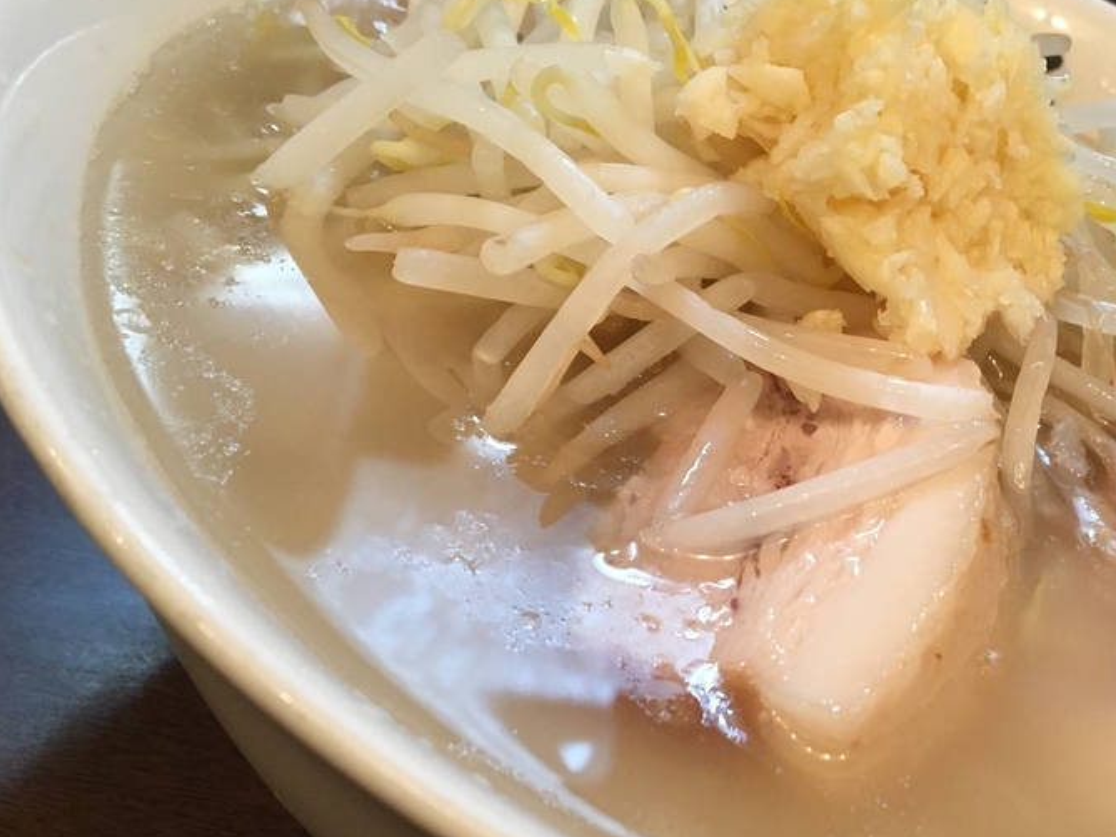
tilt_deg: -31.2
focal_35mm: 52
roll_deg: -25.6
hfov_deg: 35.8
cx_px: 864
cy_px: 445
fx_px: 1677
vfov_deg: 28.0
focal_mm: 4.15
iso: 160
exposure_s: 1/33
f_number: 2.2
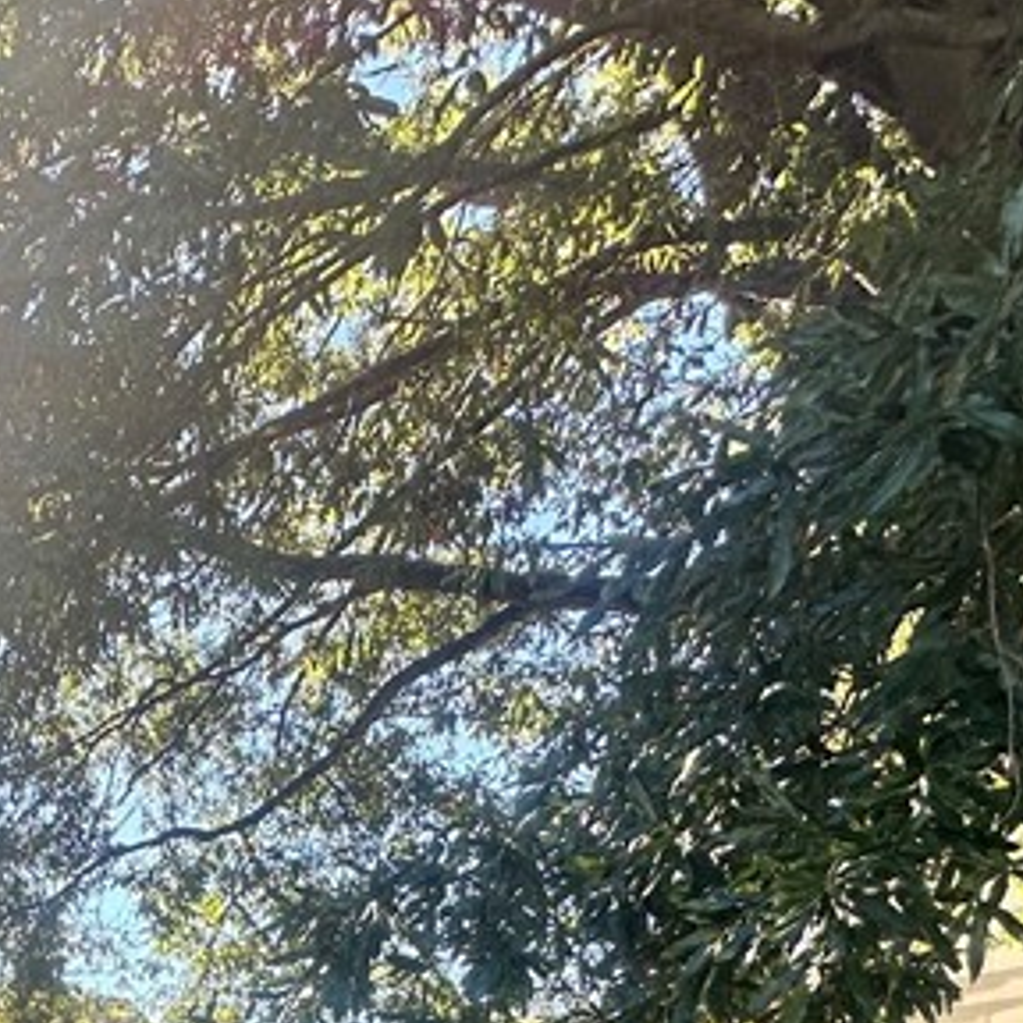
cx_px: -256
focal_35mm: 44
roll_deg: -1.0
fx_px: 1471
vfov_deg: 31.1
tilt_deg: -1.7
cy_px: 1282
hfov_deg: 31.1
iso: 40
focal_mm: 2.22
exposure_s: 1/299
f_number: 2.2
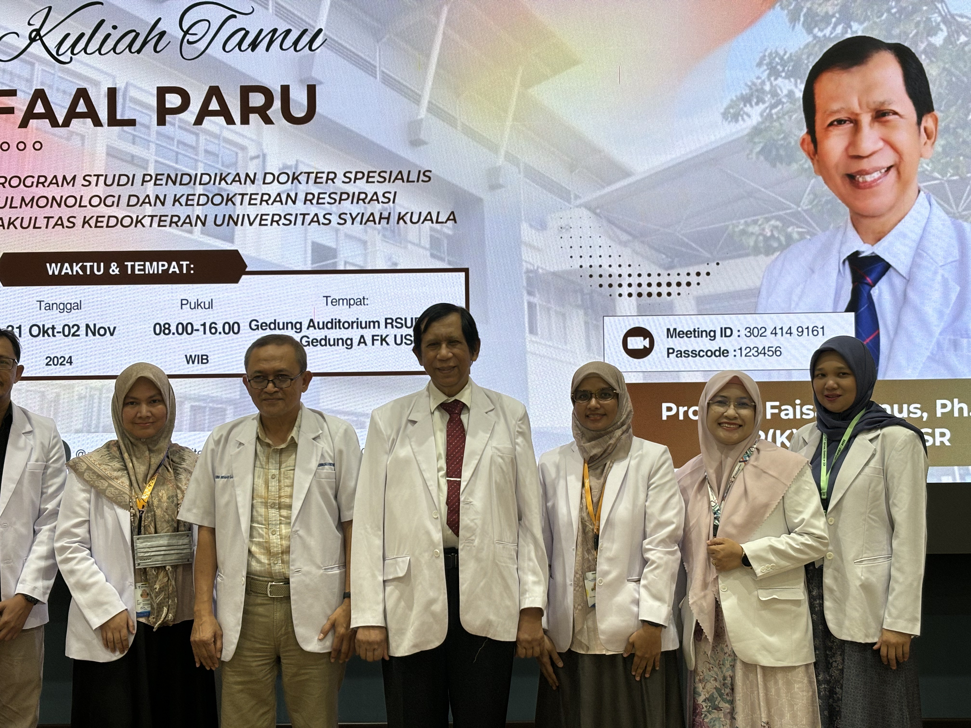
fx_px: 1459
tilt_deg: +3.1
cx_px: 486
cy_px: 364
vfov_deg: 28.0
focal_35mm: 52
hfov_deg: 36.8
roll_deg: +0.5
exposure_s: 1/60
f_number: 1.6
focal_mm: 5.96
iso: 50
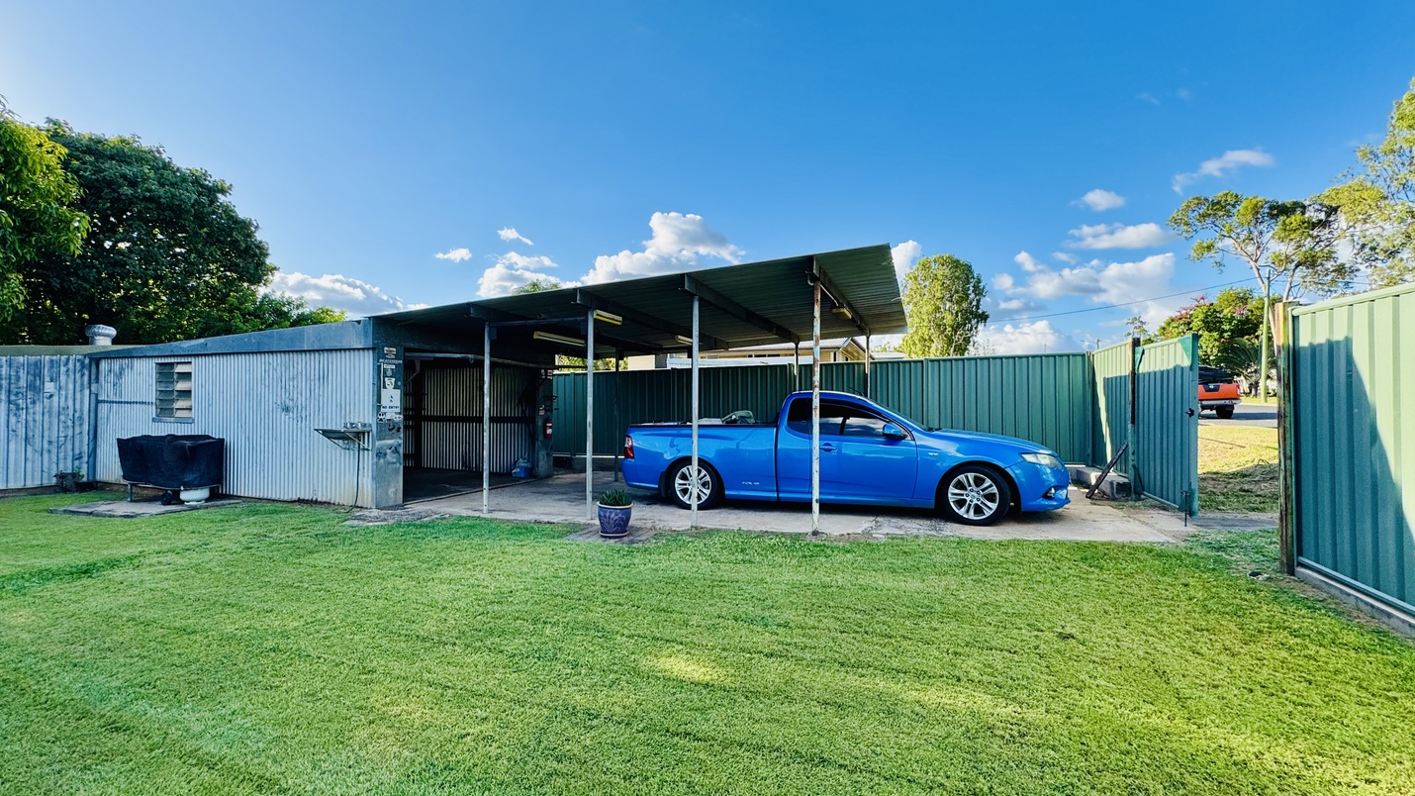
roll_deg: +0.1
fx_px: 600
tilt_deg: +0.1
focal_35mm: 16
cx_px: 683
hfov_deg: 99.3
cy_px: 404
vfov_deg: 67.1
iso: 40
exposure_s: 1/741
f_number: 2.2
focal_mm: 2.22
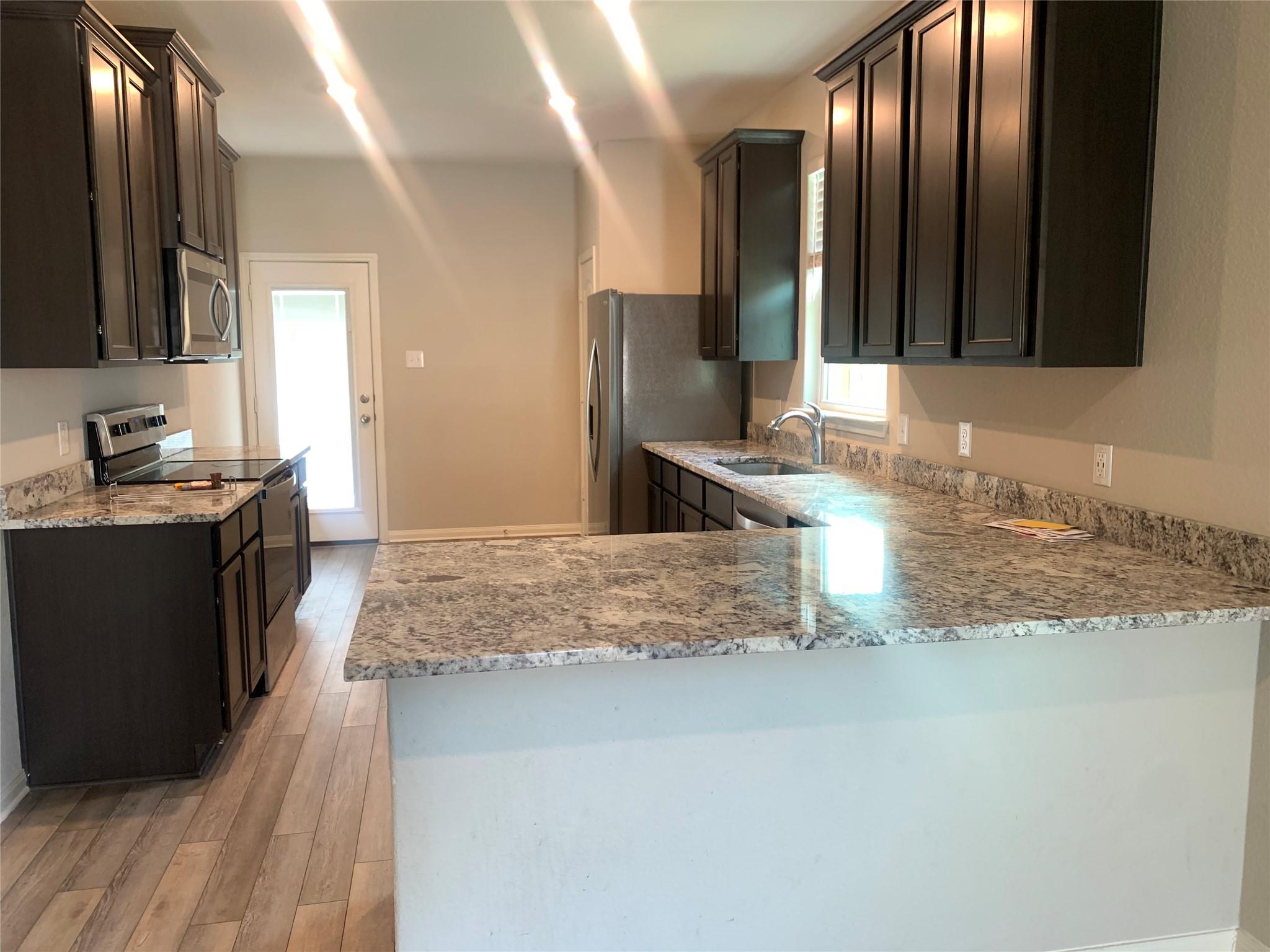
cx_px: 635
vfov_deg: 53.1
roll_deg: -0.4
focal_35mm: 26
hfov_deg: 67.3
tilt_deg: -5.1
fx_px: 954
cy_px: 476
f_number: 1.8
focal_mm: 4.25
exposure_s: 1/60
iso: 125
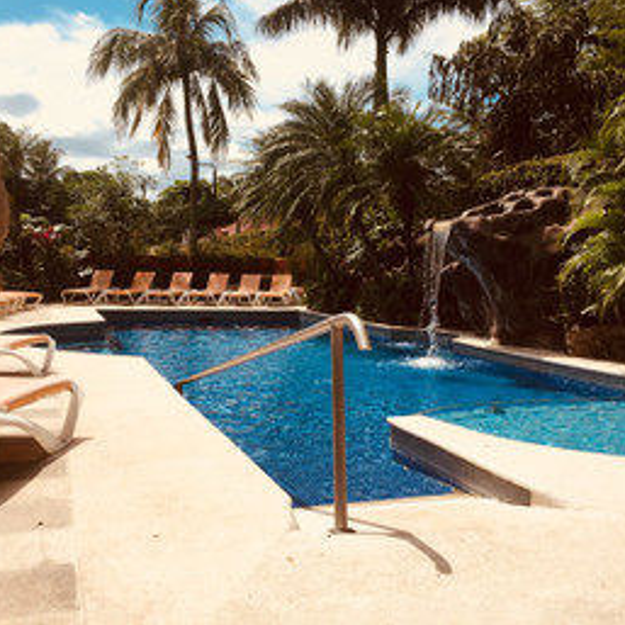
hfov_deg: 47.2
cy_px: 308
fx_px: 715
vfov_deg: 47.2
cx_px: 299
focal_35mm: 35
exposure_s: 1/2326
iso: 32
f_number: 2.2
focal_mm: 4.15
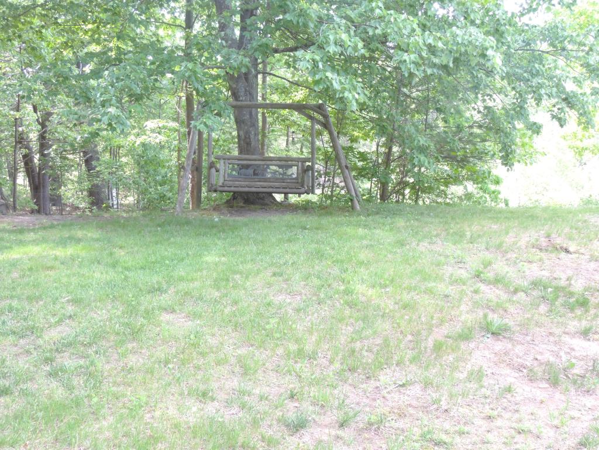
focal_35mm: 40
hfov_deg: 46.8
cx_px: 300
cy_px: 225
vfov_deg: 36.0
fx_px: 692
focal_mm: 7.1
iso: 360
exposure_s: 1/50
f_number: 4.7
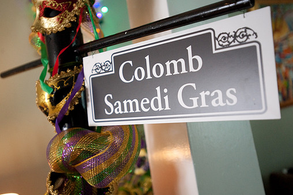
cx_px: 140
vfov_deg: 33.4
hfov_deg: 48.5
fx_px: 325
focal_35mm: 40
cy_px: 98
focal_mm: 35
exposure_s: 1/100
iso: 2500
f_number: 2.8
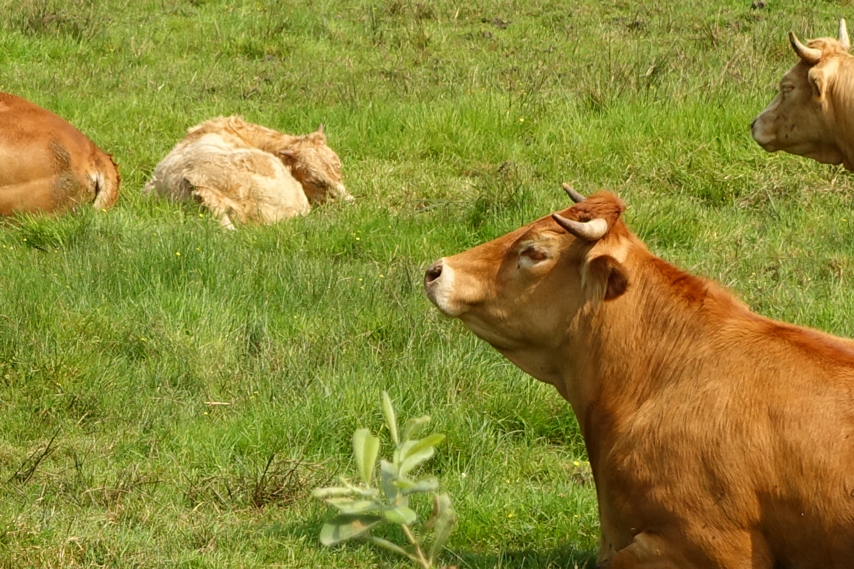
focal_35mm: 245
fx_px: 5811
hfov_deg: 8.4
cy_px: 124
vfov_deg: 5.6
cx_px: 23
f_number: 5.6
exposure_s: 1/320
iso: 125
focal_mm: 25.7
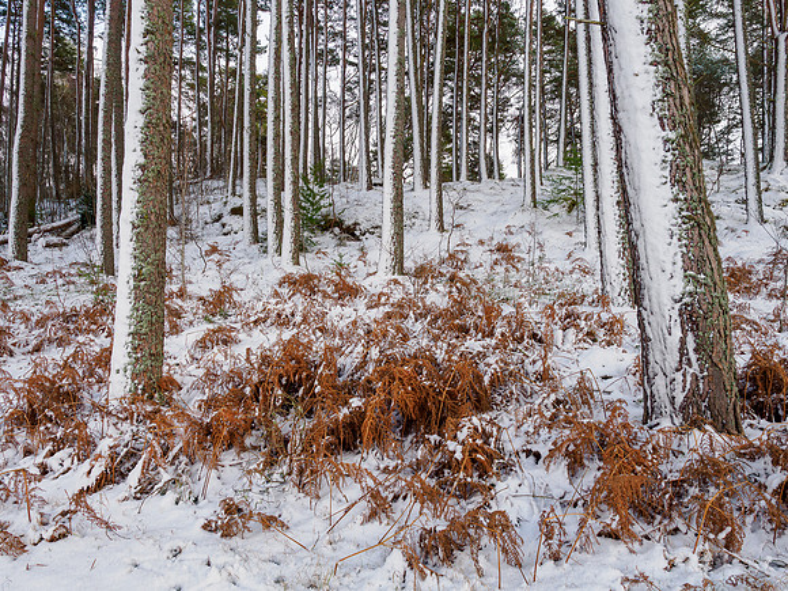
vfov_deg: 56.8
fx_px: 546
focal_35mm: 24
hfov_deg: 71.6
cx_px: 394
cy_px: 296
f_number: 7.1
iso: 400
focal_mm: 12
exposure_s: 1/80
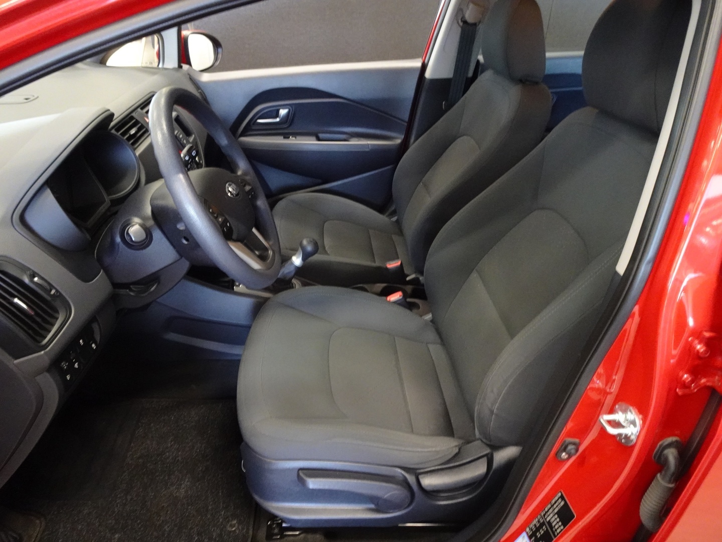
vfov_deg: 56.8
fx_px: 501
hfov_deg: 71.6
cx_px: 361
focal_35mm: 24
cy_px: 271
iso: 800
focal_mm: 4.25
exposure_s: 1/13
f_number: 3.5
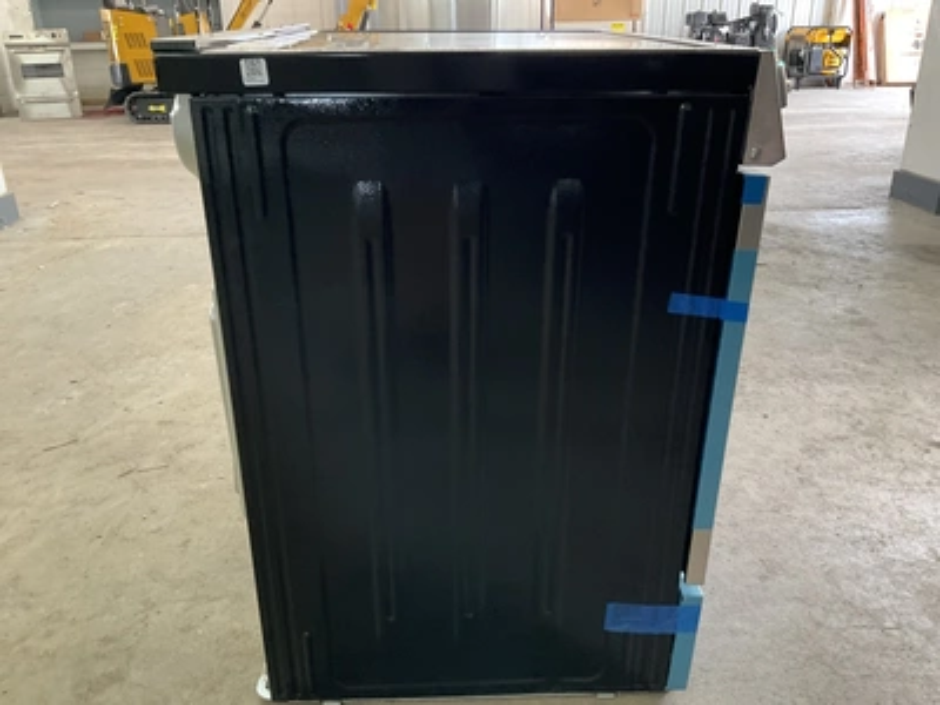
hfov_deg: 61.7
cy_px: 352
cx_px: 470
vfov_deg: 48.2
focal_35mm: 29
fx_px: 787
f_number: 1.8
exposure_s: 1/60
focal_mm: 3
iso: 250
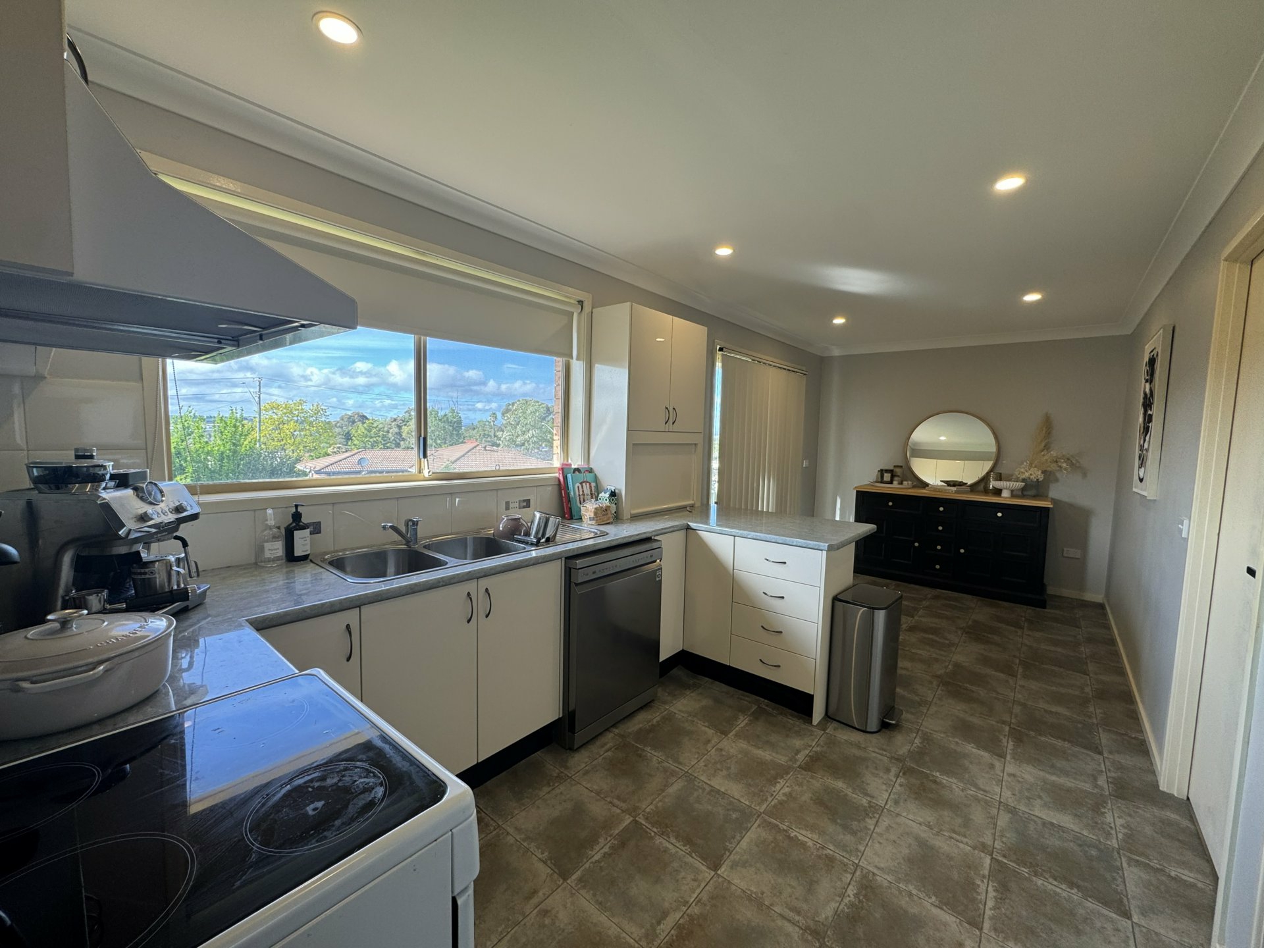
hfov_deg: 102.1
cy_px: 474
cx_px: 632
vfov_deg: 85.7
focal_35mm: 14
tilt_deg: -4.5
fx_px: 511
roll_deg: -1.3
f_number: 2.2
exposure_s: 1/129
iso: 40
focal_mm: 2.22
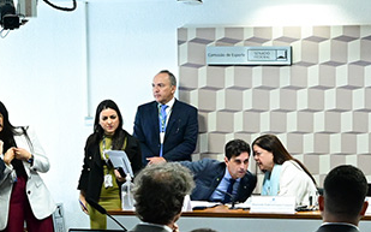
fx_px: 1031
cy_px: 188
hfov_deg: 19.4
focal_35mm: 102
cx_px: 431
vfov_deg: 12.8
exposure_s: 1/200
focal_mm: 24
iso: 4000
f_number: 4
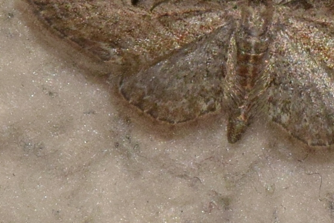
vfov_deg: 3.8
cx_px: 252
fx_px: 3322
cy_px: 38
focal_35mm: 358
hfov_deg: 5.8
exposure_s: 1/200
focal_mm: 140
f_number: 14
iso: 1000
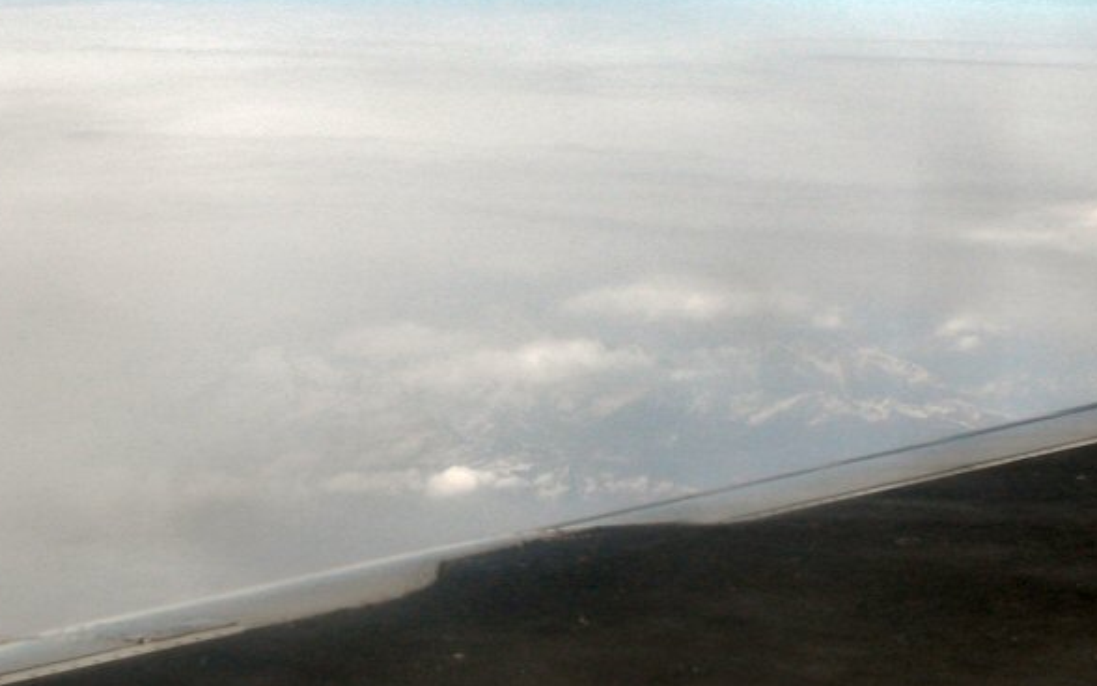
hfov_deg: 16.3
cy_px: 257
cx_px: 539
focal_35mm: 128
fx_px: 3828
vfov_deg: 10.2
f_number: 4.8
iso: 100
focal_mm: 16.8
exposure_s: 1/553
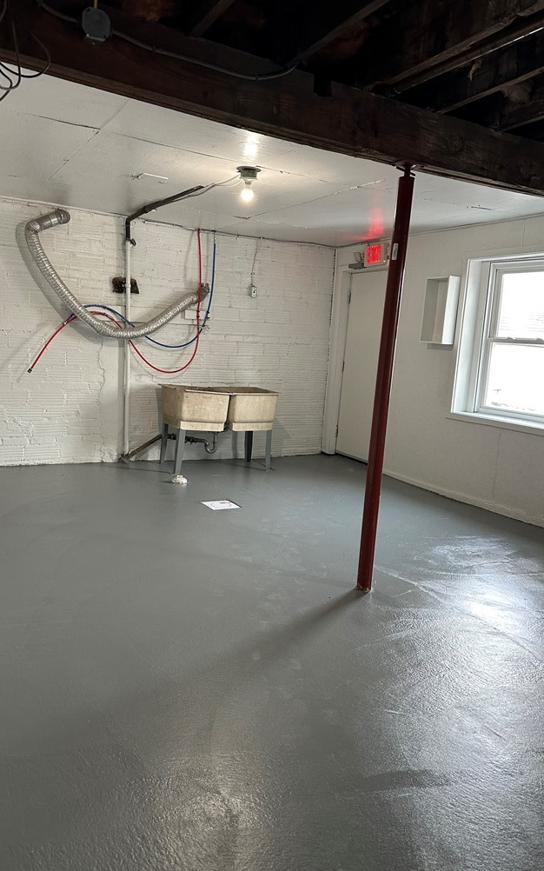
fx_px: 617
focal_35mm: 26
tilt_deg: -8.0
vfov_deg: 70.4
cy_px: 431
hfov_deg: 47.6
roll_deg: -2.1
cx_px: 257
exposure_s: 1/64
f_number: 1.78
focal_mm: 6.86
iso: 250
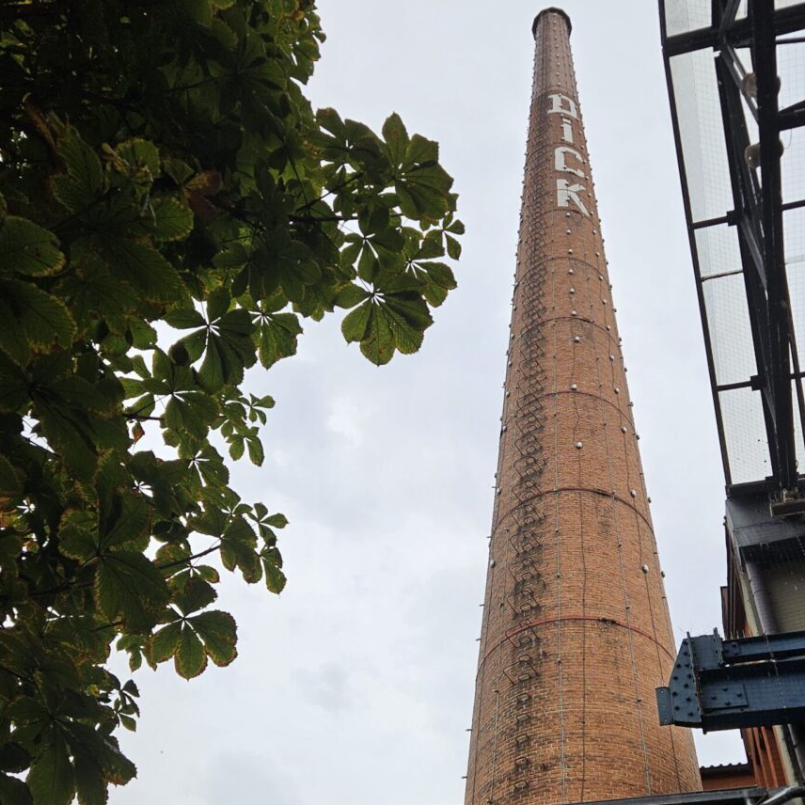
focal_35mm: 38
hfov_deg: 43.8
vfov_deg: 43.6
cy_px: 495
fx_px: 1000
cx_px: 455
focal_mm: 5.4
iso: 25
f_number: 1.8
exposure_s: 1/404
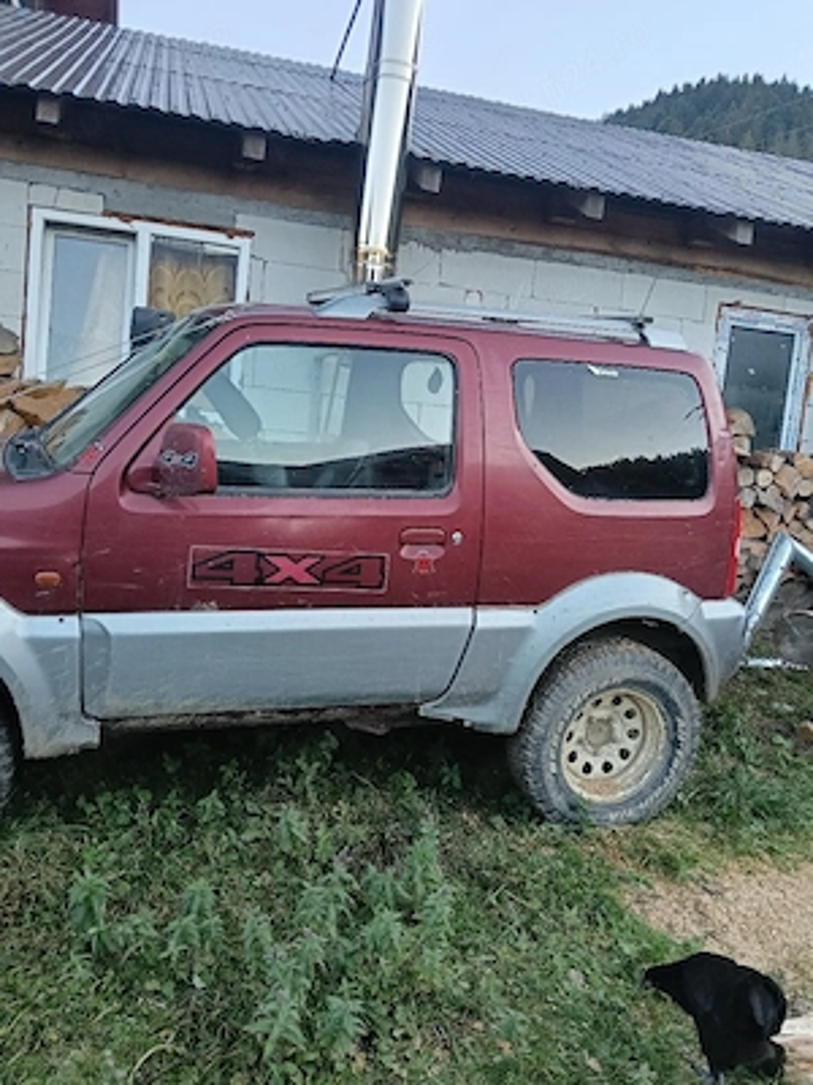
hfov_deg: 51.4
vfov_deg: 65.3
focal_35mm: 27
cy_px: 542
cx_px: 406
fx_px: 846
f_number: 1.8
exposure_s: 1/50.3
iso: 64
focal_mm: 3.98
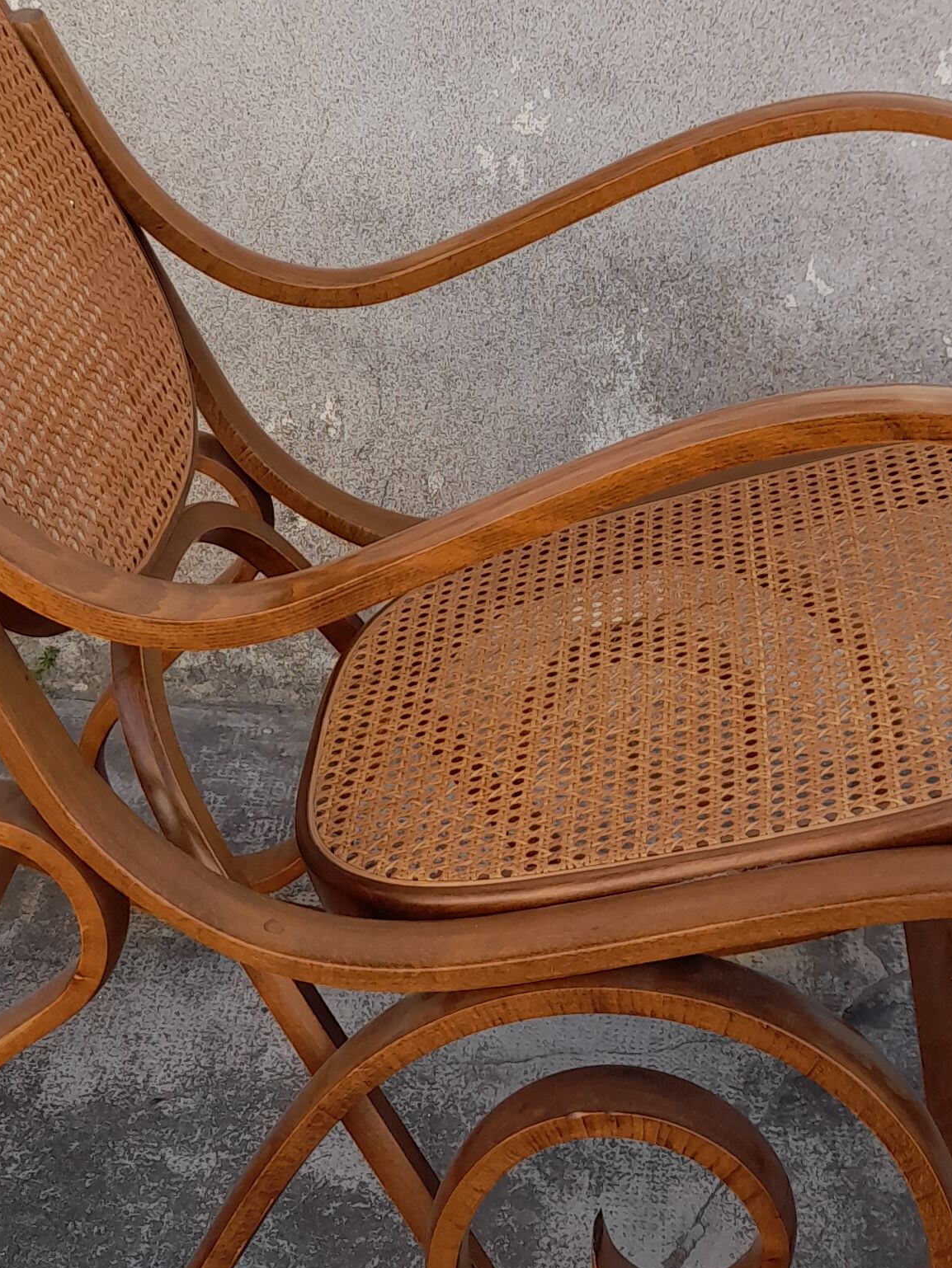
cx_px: 494
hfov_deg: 22.6
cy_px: 322
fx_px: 2383
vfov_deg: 29.4
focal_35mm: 65
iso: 20
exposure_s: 1/156
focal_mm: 4.6
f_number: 2
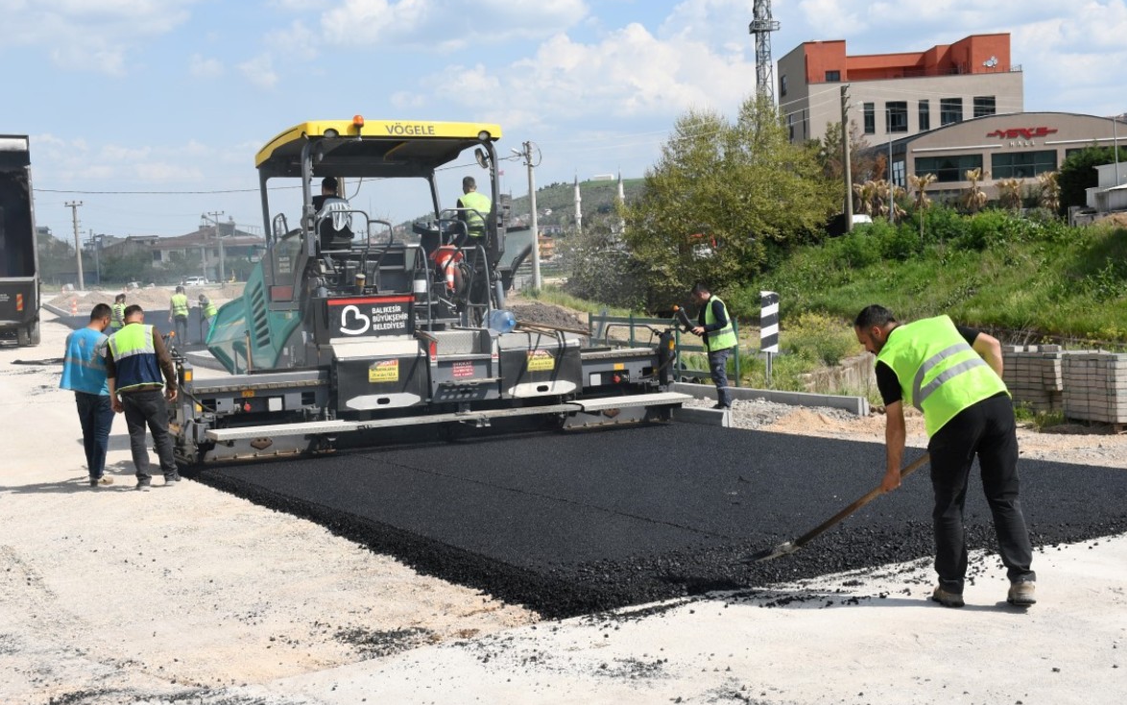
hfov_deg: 40.3
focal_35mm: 50
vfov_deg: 25.8
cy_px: 330
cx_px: 560
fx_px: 1536
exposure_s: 1/320
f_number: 9
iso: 100
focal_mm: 32
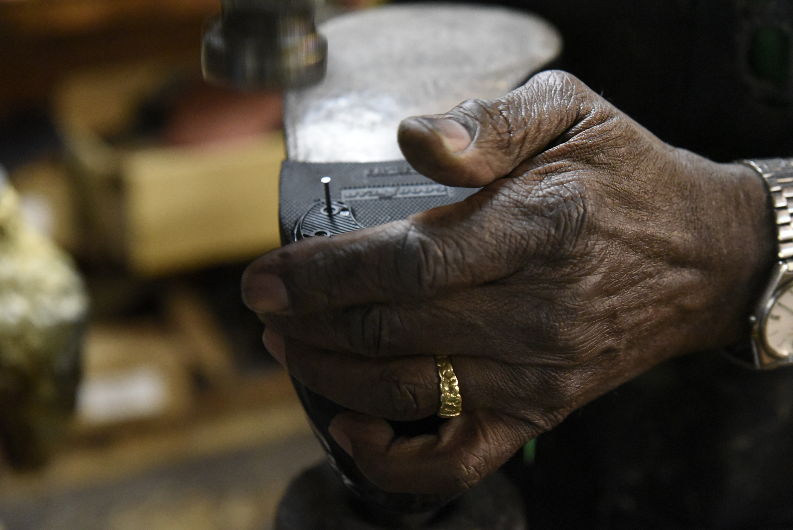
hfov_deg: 26.6
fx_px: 1675
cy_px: 261
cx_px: 388
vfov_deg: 18.0
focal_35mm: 76
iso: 10000
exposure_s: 1/100
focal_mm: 70
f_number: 5.6
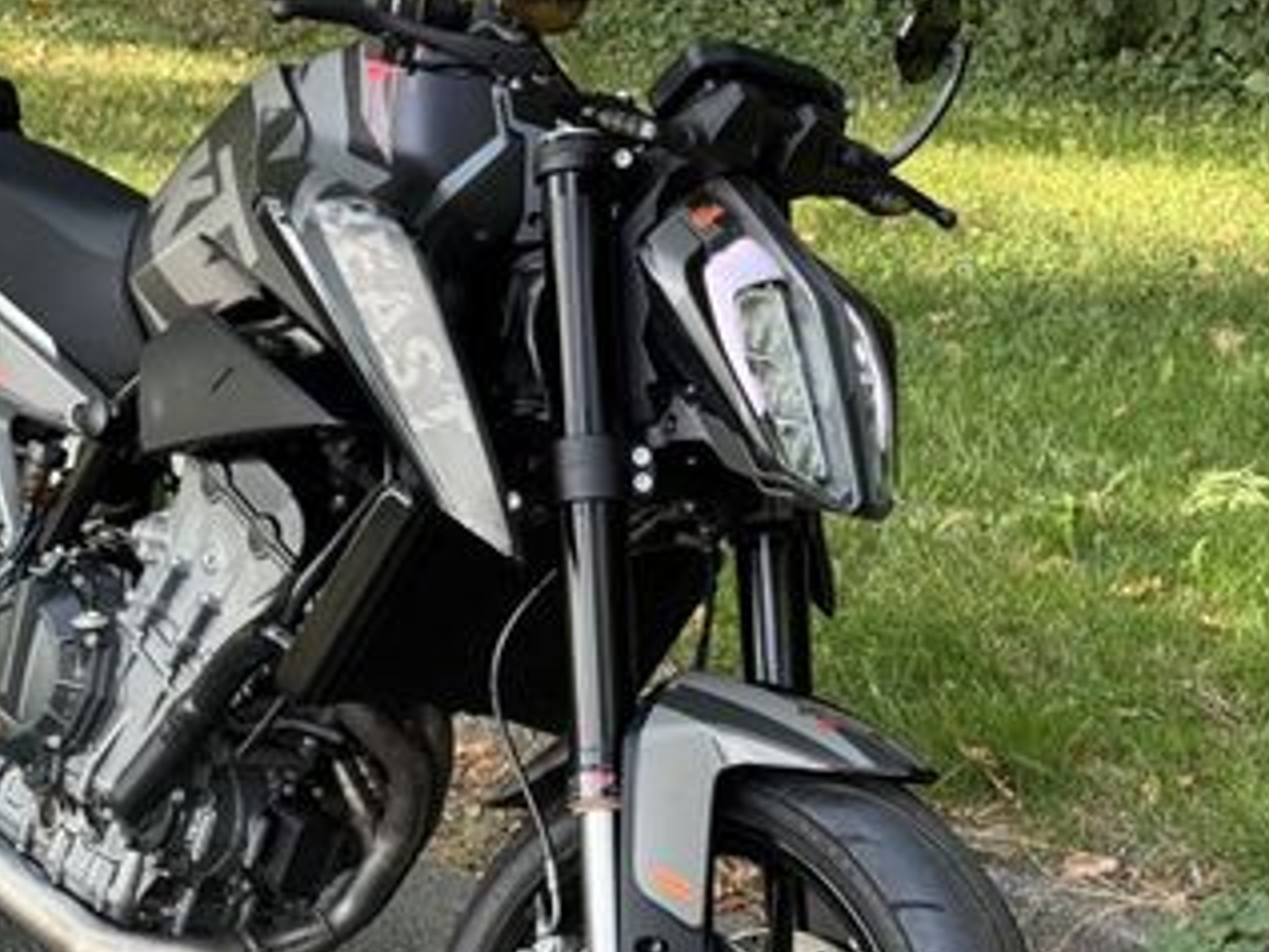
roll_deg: -0.5
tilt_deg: -17.0
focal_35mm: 97
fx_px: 3557
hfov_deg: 20.1
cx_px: 304
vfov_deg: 15.2
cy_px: 656
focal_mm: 6.76
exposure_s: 1/203
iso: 64
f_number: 1.78
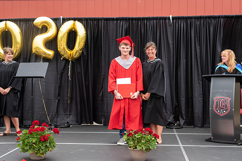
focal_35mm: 54
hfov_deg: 36.8
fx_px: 364
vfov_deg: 25.0
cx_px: 123
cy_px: 79
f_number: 5.6
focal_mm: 48
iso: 500
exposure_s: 1/500
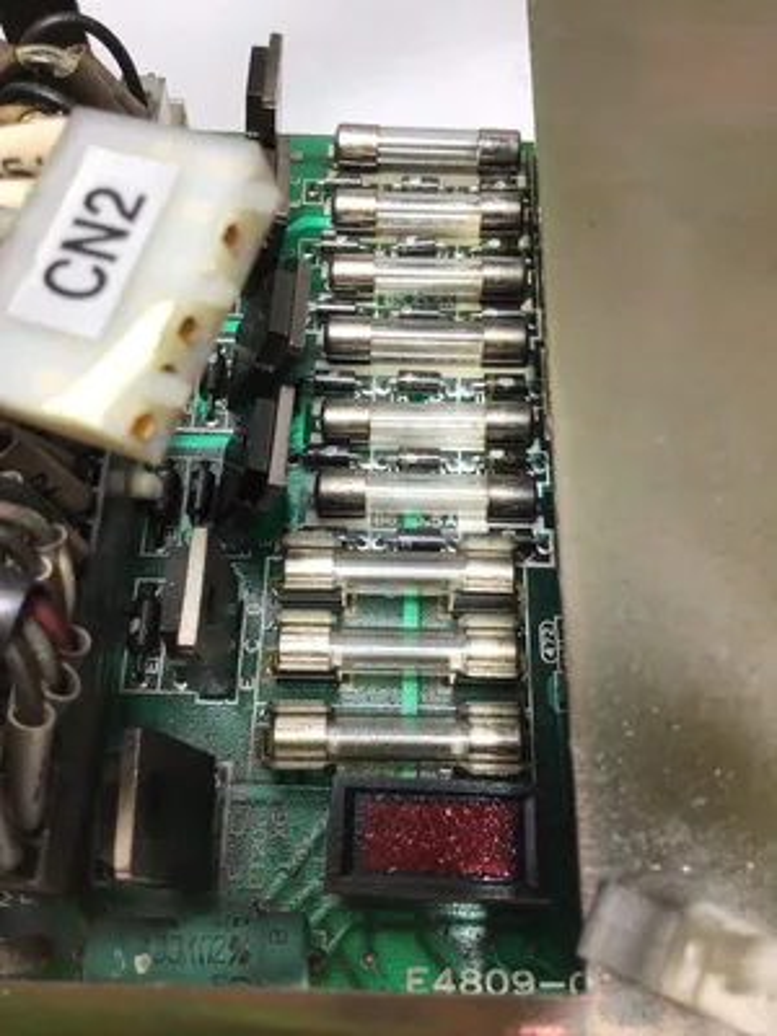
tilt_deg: -63.6
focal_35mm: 31
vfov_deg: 58.4
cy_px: 518
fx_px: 928
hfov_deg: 45.4
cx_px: 388
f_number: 2.4
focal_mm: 3.3
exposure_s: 1/60
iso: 32
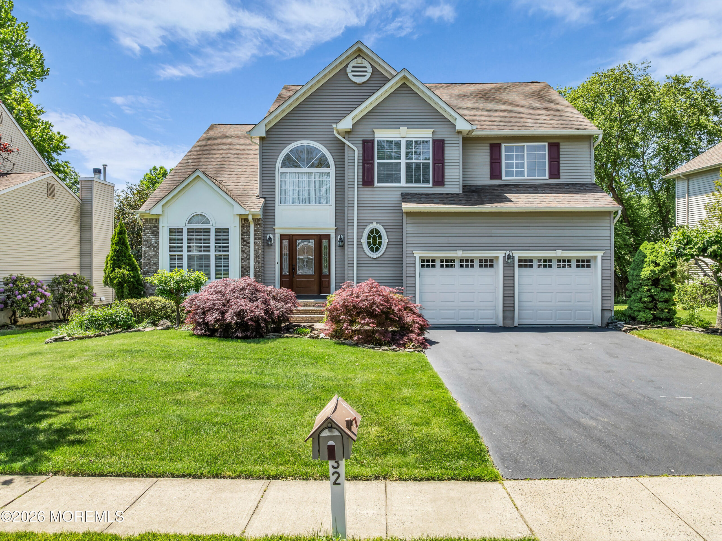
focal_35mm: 24
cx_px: 361
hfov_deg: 71.6
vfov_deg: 56.8
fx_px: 500
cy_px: 270
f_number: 2.8
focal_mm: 12.29
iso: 110
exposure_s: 1/500
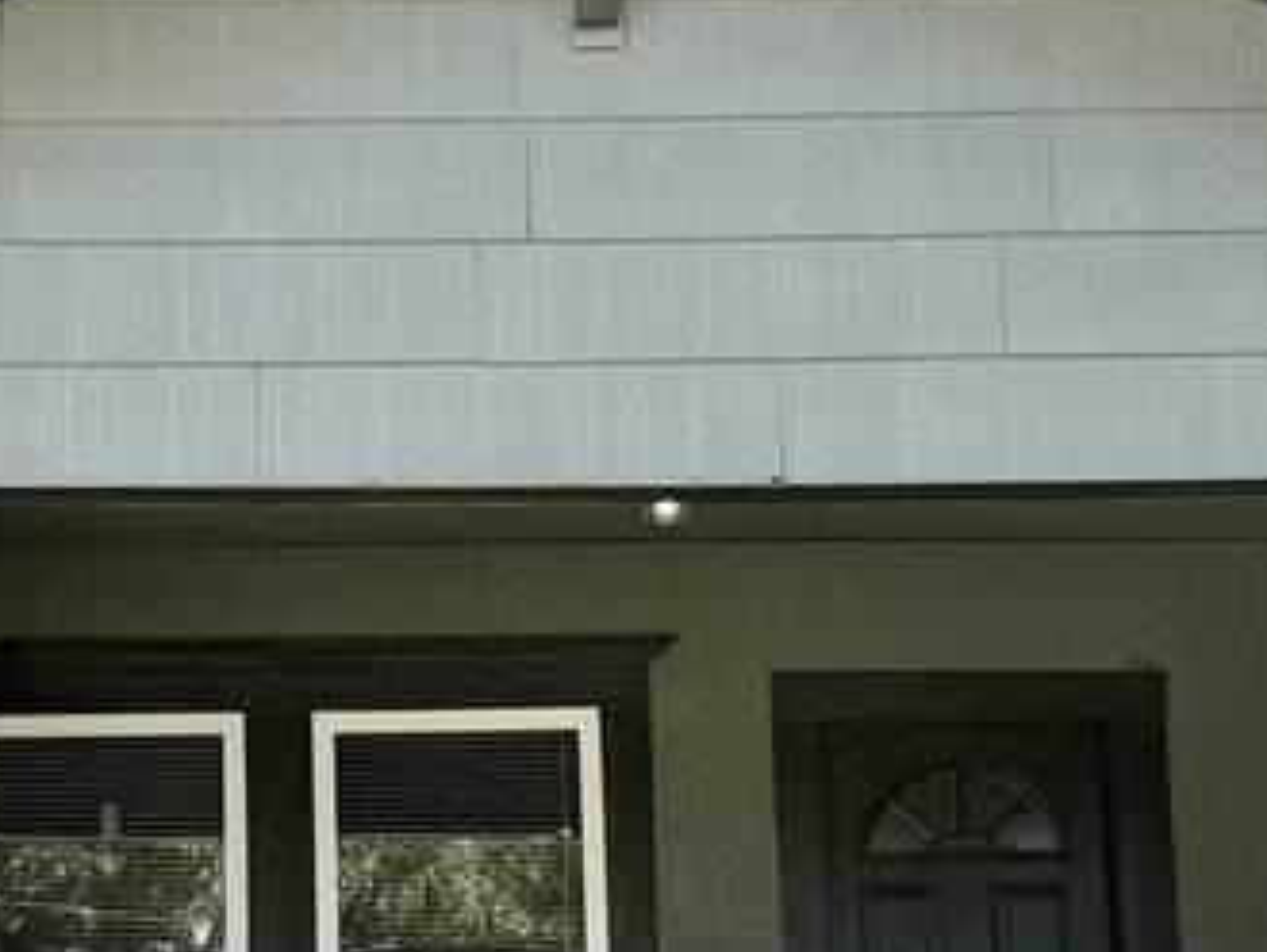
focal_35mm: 93
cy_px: 752
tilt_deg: +9.4
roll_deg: +1.2
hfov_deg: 20.8
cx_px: 219
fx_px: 3406
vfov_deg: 15.8
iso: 100
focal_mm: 6.76
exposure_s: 1/1855
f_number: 1.78
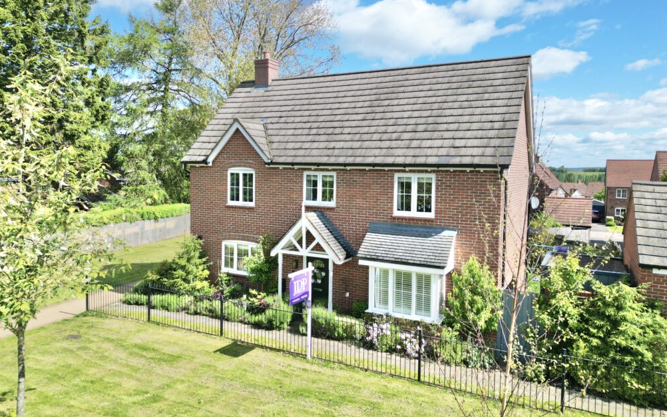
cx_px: 328
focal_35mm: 26
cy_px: 194
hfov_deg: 70.4
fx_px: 473
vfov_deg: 47.6
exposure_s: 1/2500
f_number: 1.7
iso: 130
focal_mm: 6.72
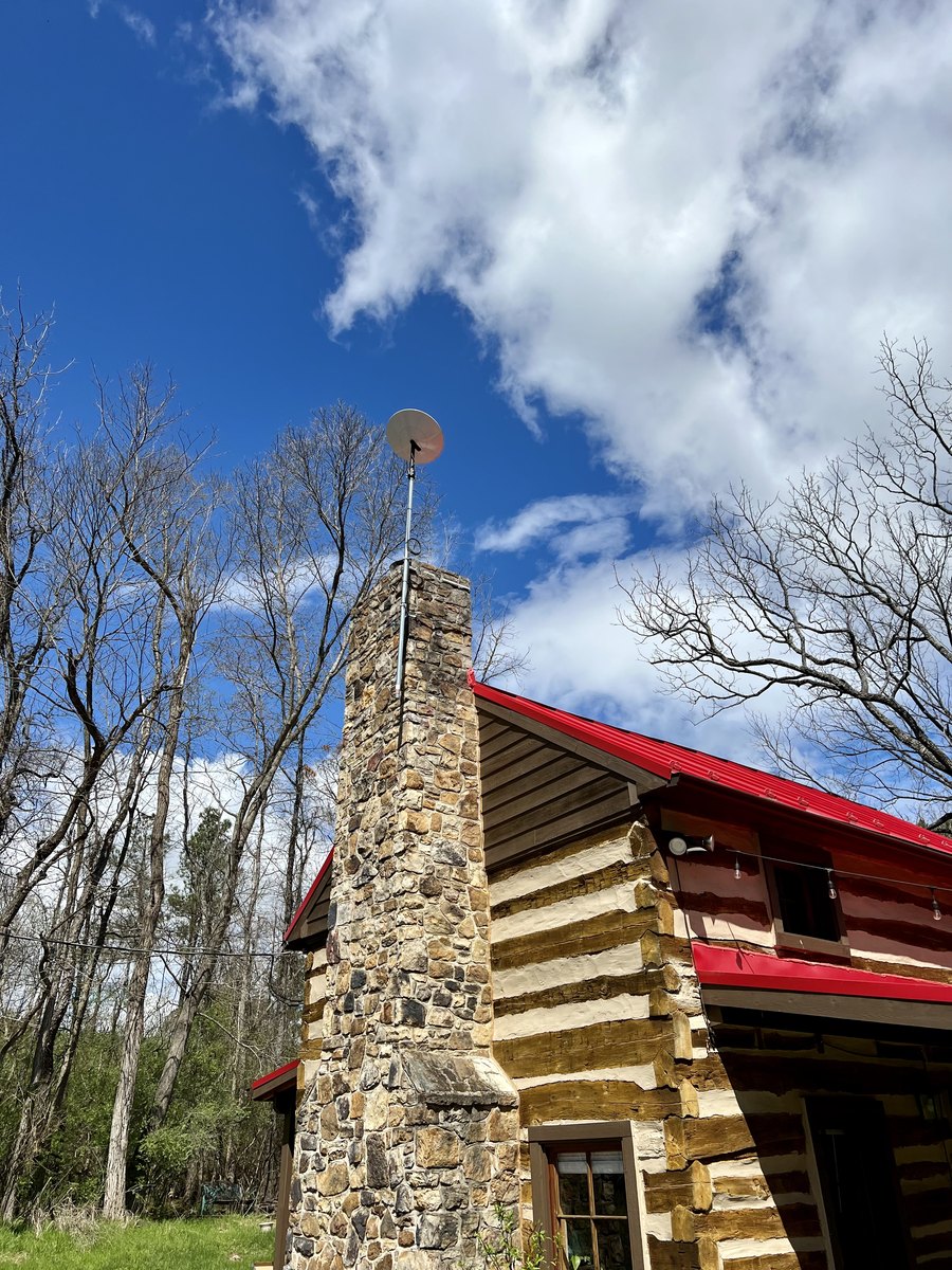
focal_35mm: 26
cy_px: 635
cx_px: 476
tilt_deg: +29.5
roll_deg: +1.0
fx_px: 953
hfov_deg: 53.1
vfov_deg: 67.3
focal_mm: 5.7
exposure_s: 1/8000
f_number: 1.5
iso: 50
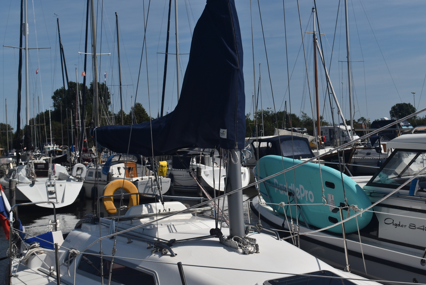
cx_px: 213
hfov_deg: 37.8
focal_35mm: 52
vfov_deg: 25.8
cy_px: 142
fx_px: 622
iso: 200
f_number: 11
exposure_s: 1/500
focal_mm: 35
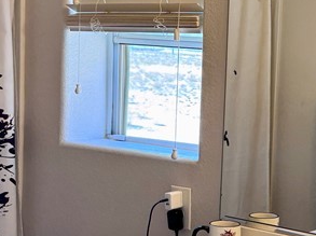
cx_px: 272
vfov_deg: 17.5
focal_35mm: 84
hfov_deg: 22.8
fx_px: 766
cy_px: 124
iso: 125
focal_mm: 6.76
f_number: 1.78
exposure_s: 1/120
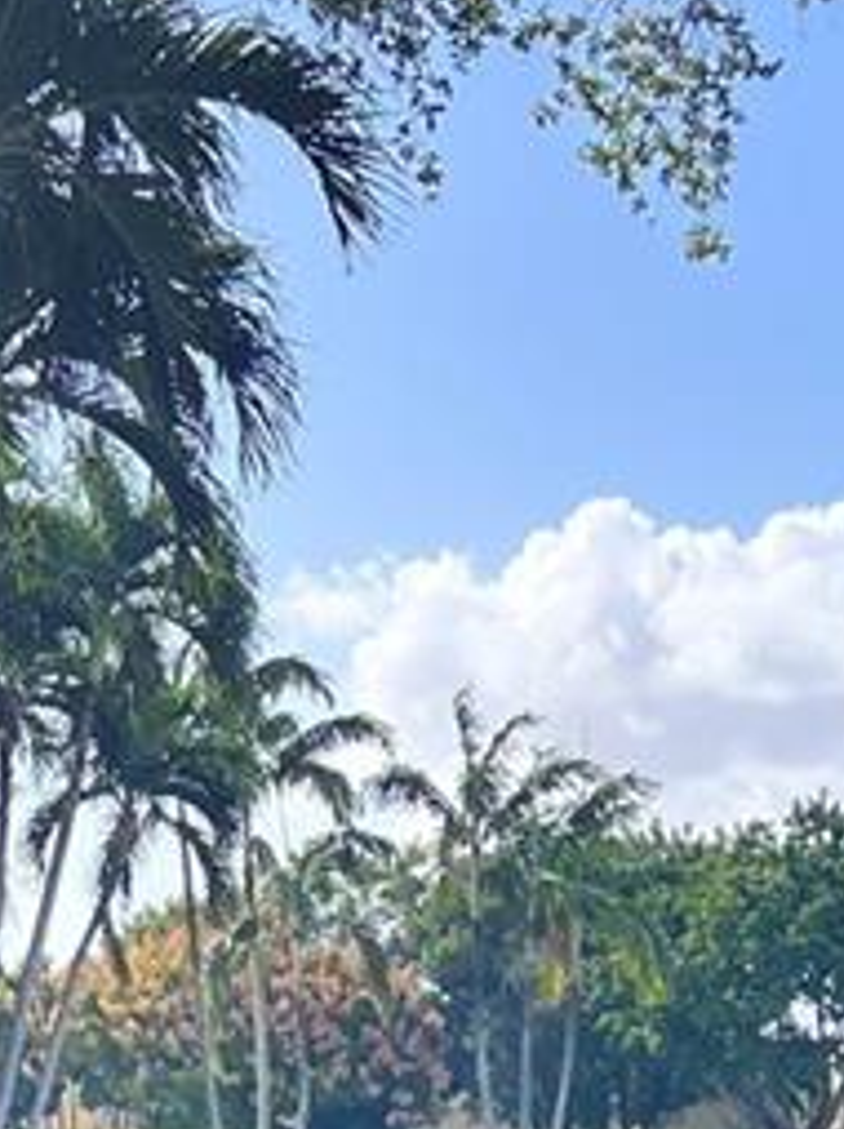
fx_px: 4005
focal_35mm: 123
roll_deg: -2.5
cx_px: 604
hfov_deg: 12.0
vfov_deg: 15.3
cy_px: 1462
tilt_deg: -4.8
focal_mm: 5.7
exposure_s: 1/1431
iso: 50
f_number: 1.5
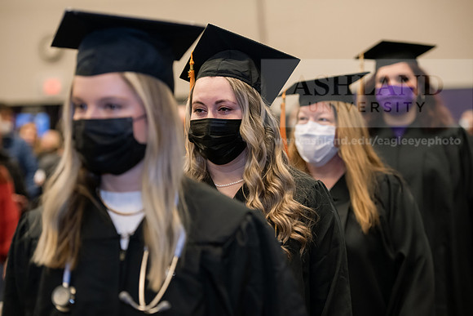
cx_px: 236
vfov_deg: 13.0
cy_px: 158
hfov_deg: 19.5
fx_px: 1380
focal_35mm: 105
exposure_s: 1/200
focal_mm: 105
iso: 1600
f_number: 3.5
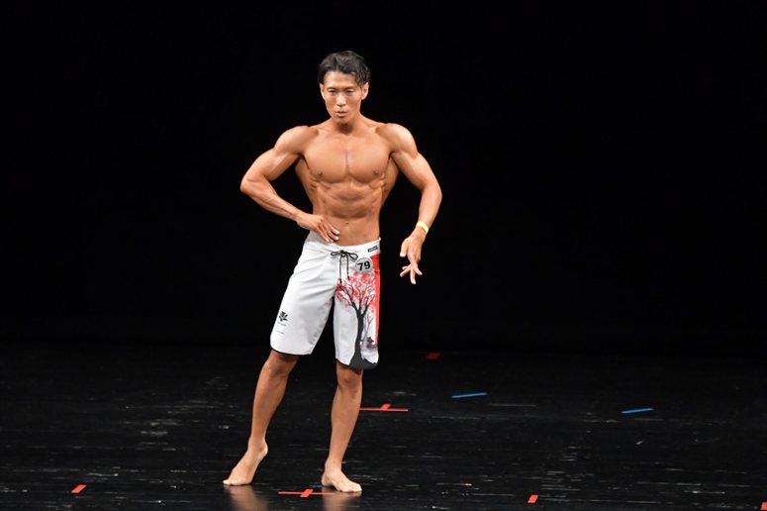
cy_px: 256
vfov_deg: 4.8
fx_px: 6069
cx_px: 384
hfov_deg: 7.2
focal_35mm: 285
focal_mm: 190
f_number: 5.6
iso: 3200
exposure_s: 1/400
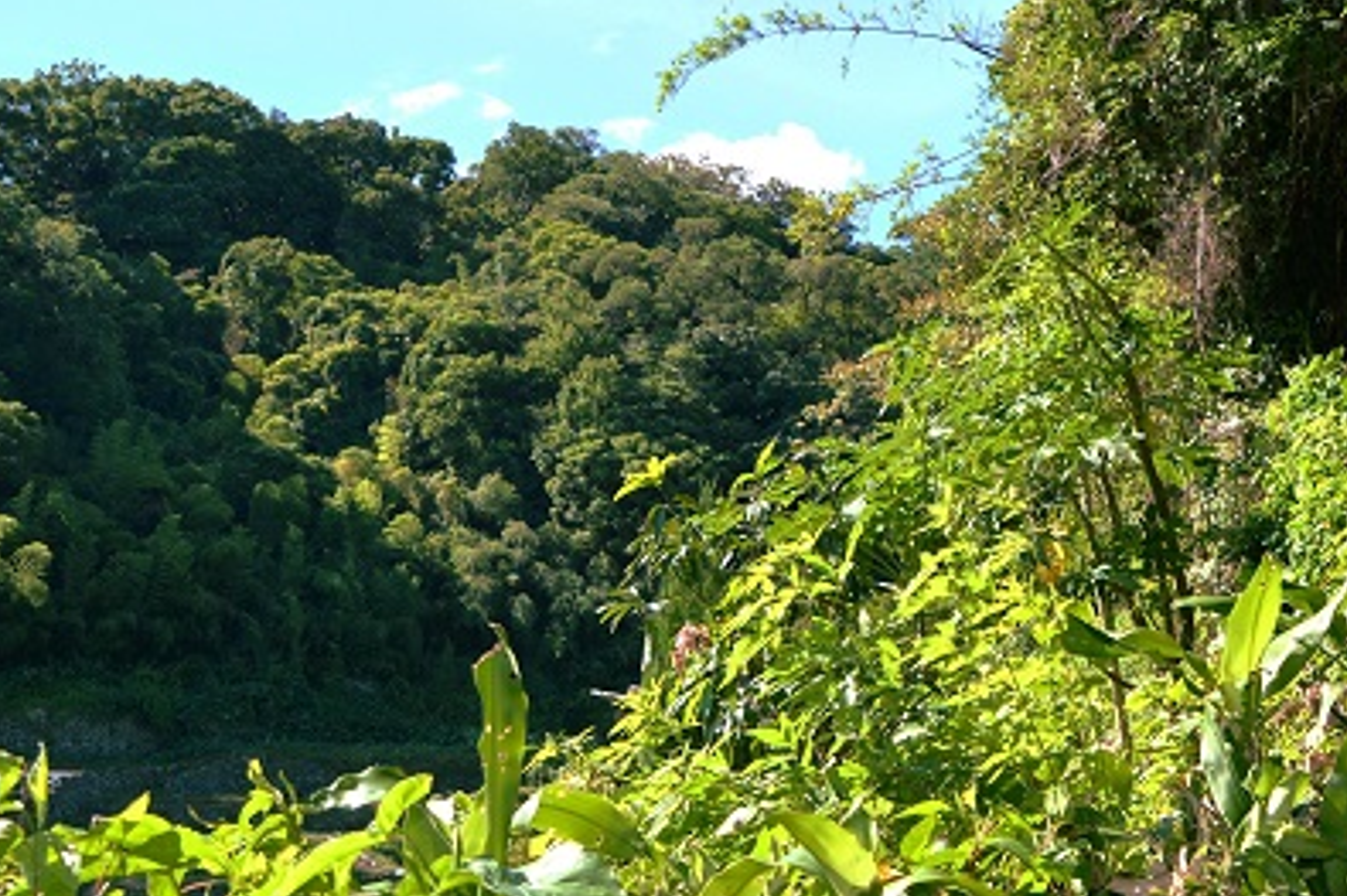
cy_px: 356
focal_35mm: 76
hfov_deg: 25.7
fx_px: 2842
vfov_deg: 17.9
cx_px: 1241
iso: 100
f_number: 5.6
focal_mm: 30
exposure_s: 1/200
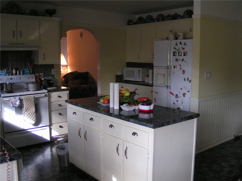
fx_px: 266
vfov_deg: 37.7
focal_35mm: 38
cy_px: 90
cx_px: 121
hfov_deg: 49.0
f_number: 2.8
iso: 160
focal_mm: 5.8
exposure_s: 1/40
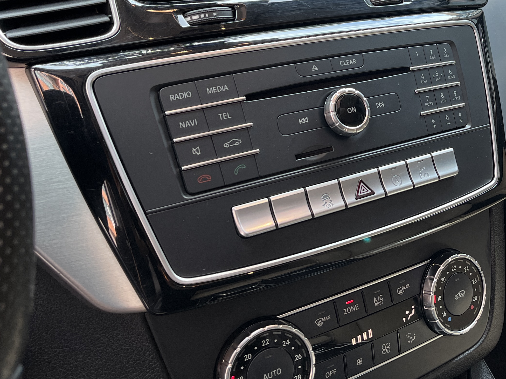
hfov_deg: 36.6
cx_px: 418
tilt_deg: -10.3
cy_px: 48
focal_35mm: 50
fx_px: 731
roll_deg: +0.2
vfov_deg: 28.1
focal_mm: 5.1
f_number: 1.6
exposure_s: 1/121
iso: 100
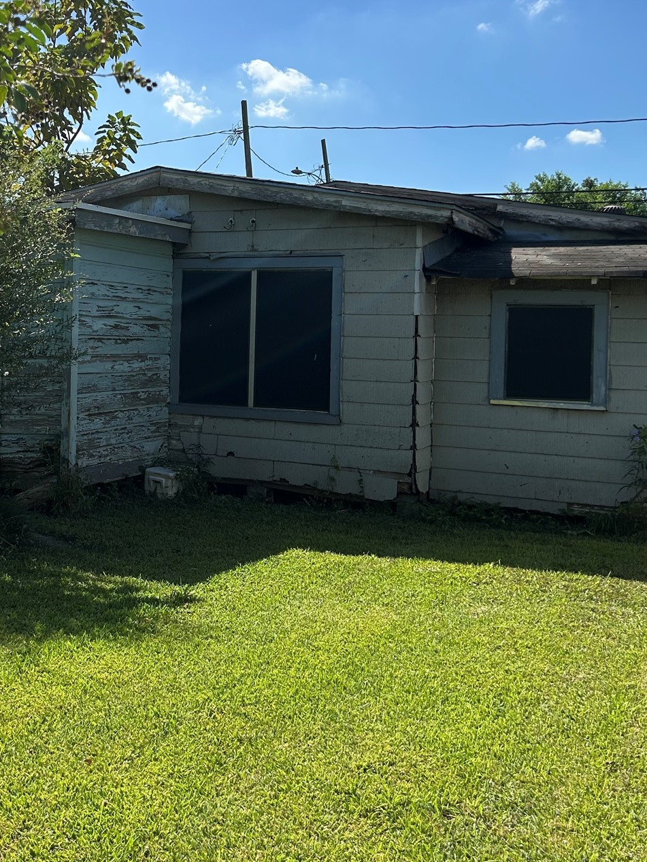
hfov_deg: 33.6
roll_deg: -0.8
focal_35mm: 42
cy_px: 310
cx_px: 159
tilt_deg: +1.6
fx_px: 1047
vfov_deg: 44.3
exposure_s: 1/4115
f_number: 1.5
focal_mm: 5.7
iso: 50
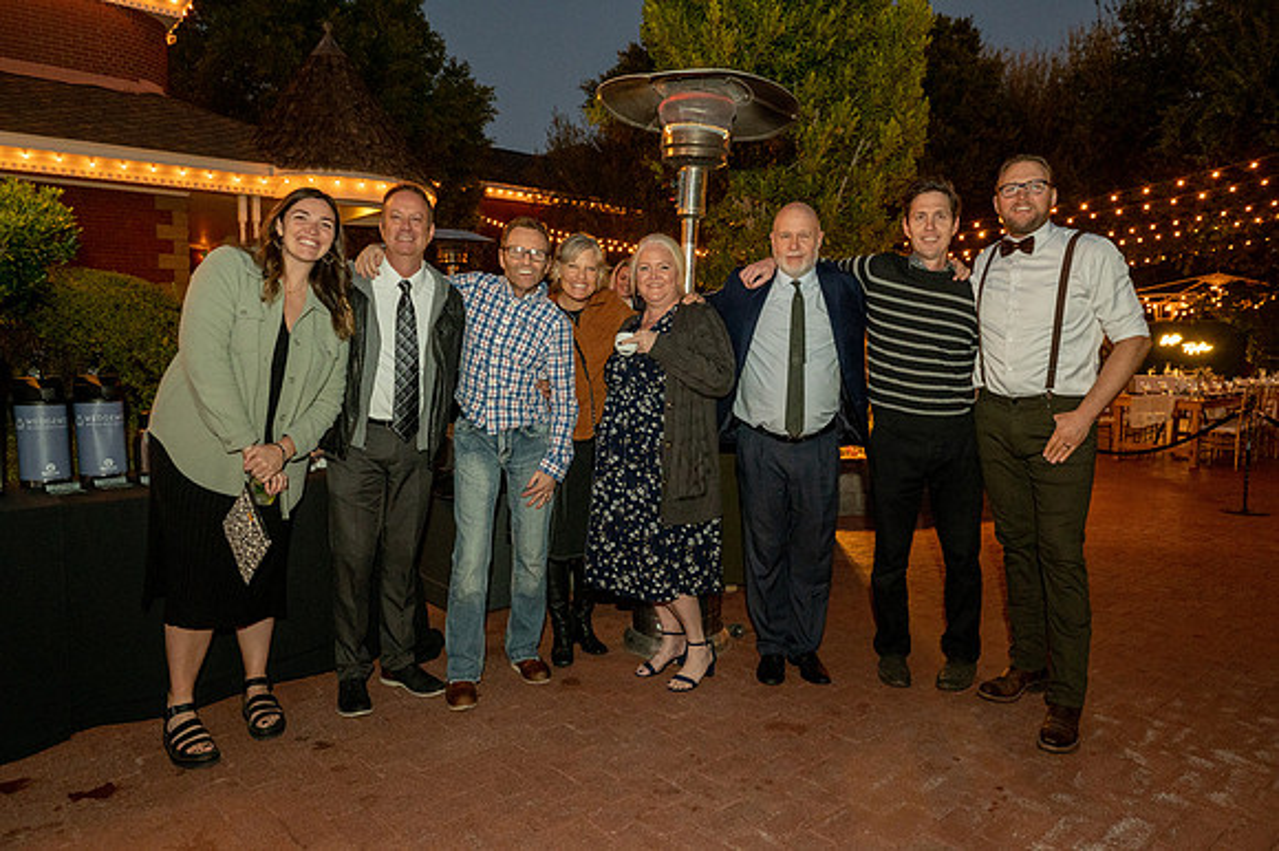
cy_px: 426
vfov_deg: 53.1
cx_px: 640
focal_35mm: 24
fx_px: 852
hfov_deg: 73.8
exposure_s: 1/60
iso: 3200
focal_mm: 24
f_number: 5
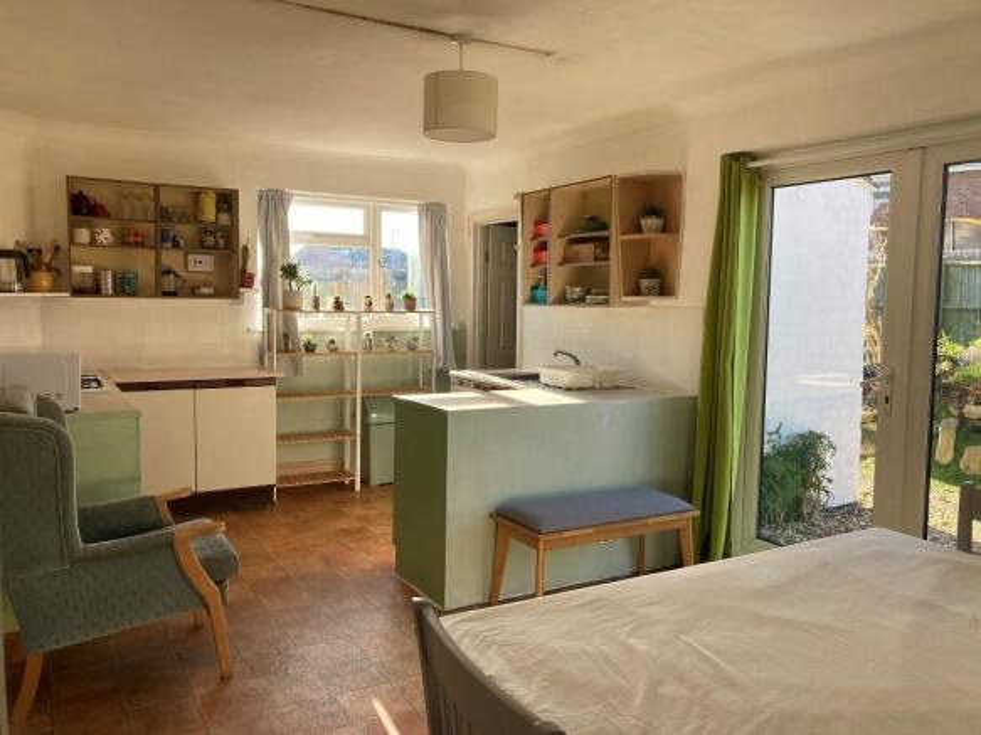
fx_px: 793
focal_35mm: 28
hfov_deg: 63.5
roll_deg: -1.4
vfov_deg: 49.7
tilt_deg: -3.7
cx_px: 490
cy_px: 368
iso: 25
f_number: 1.8
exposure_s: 1/121
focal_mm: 3.99
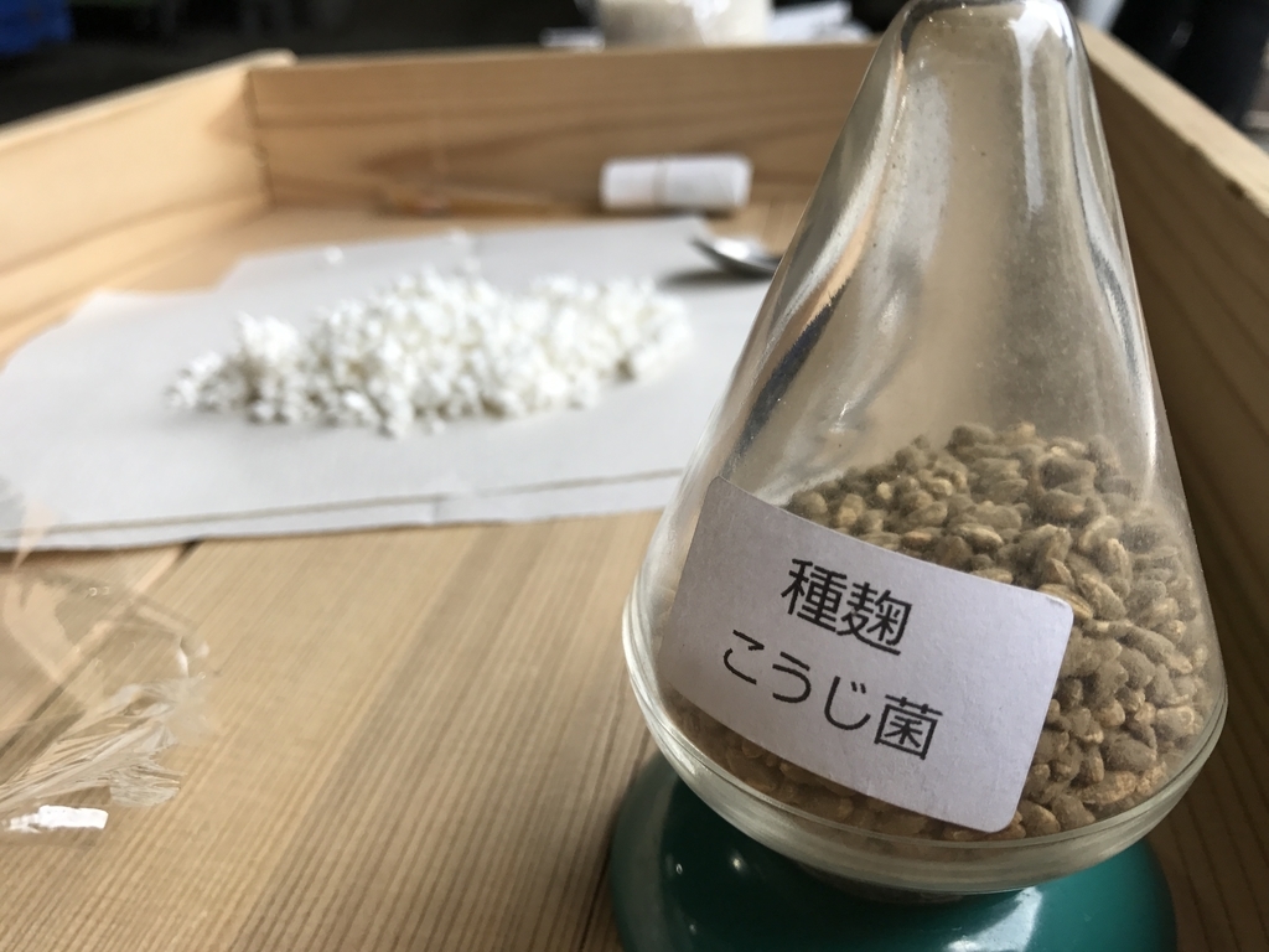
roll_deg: +0.7
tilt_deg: -26.4
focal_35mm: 28
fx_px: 1026
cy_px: 476
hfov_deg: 63.4
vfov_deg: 49.7
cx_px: 634
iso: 20
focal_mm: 3.99
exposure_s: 1/367
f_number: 1.8
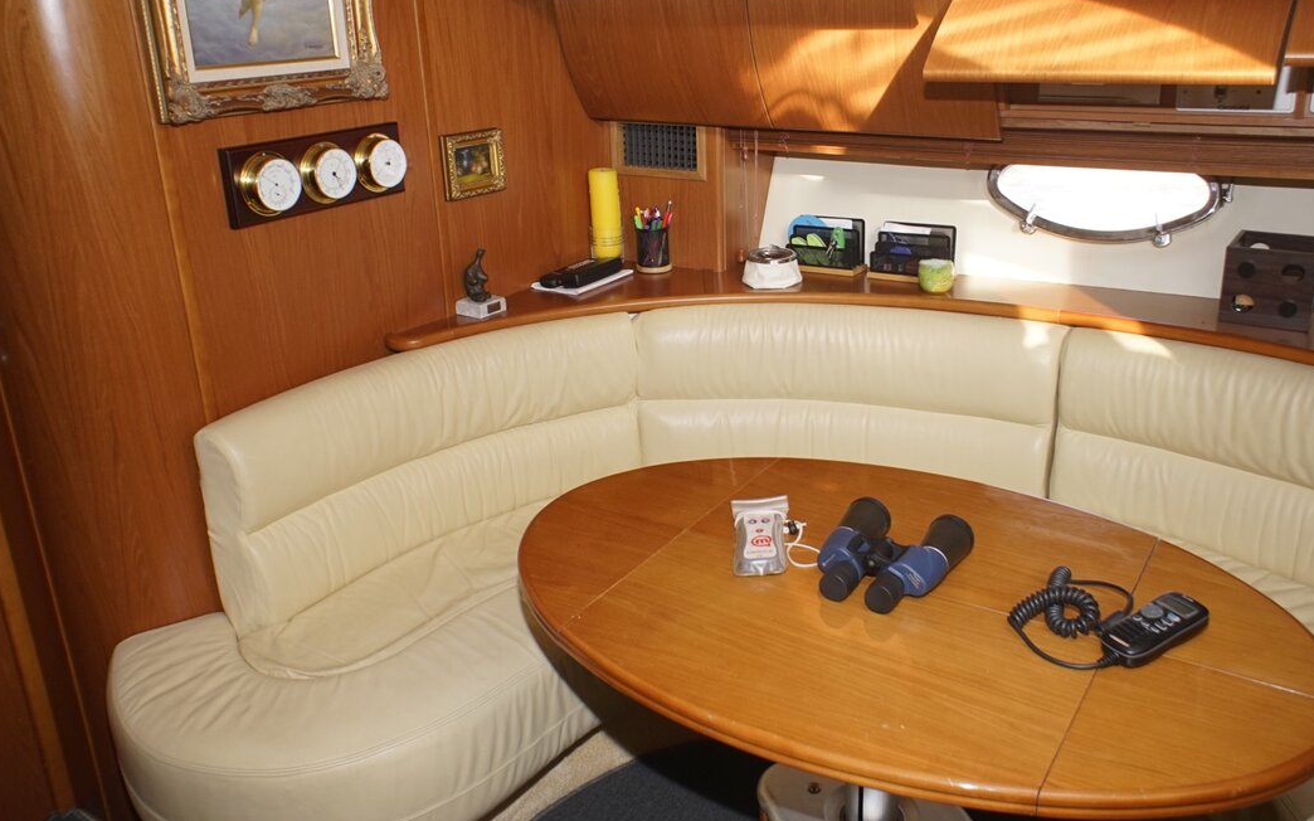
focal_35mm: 30
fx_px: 1074
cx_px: 688
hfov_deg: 62.9
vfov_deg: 41.7
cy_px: 348
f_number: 4
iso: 320
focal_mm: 16
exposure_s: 1/160
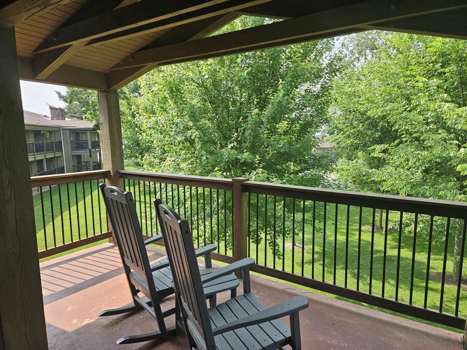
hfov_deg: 73.9
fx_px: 310
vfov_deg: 58.9
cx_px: 234
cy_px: 175
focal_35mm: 23
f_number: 1.8
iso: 25
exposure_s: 1/282
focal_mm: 5.4
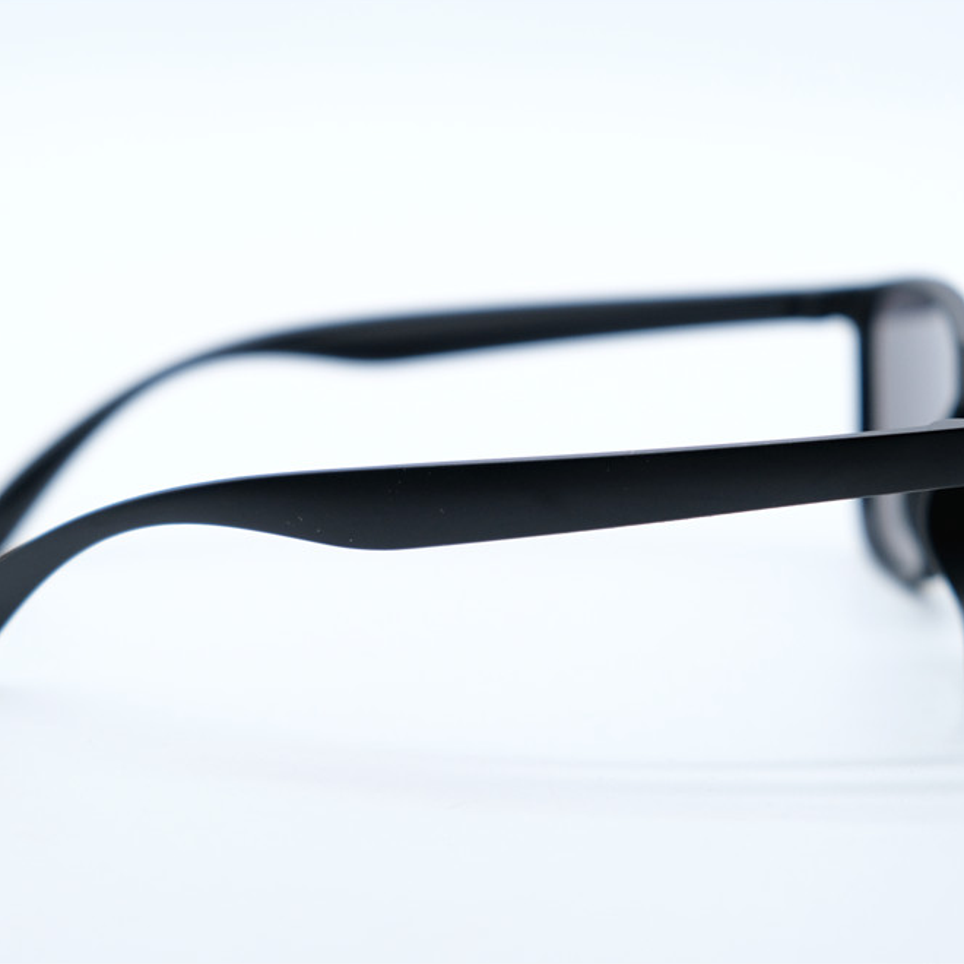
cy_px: 479
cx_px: 448
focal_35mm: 94
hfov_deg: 18.5
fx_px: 2962
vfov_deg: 18.5
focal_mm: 48.4
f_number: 4
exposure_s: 1/1000
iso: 640
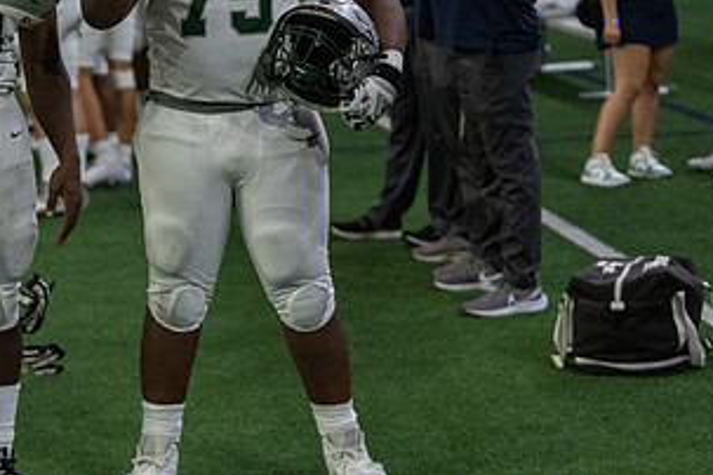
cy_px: 22
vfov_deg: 10.2
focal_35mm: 134
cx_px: 38
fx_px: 2654
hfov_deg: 15.1
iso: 4000
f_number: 2.8
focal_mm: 70
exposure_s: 1/1250
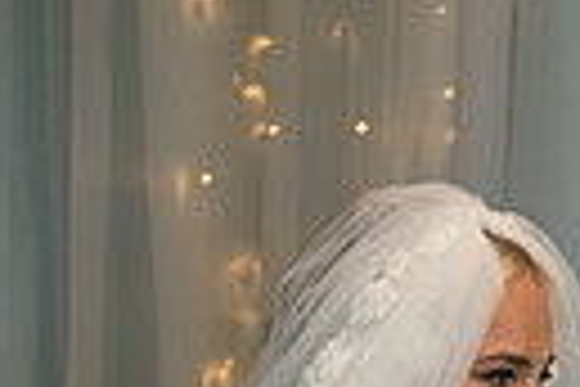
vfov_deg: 5.2
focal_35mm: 260
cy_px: 691
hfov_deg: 7.8
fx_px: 4189
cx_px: 814
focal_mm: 58
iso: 1250
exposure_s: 1/160
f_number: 3.5
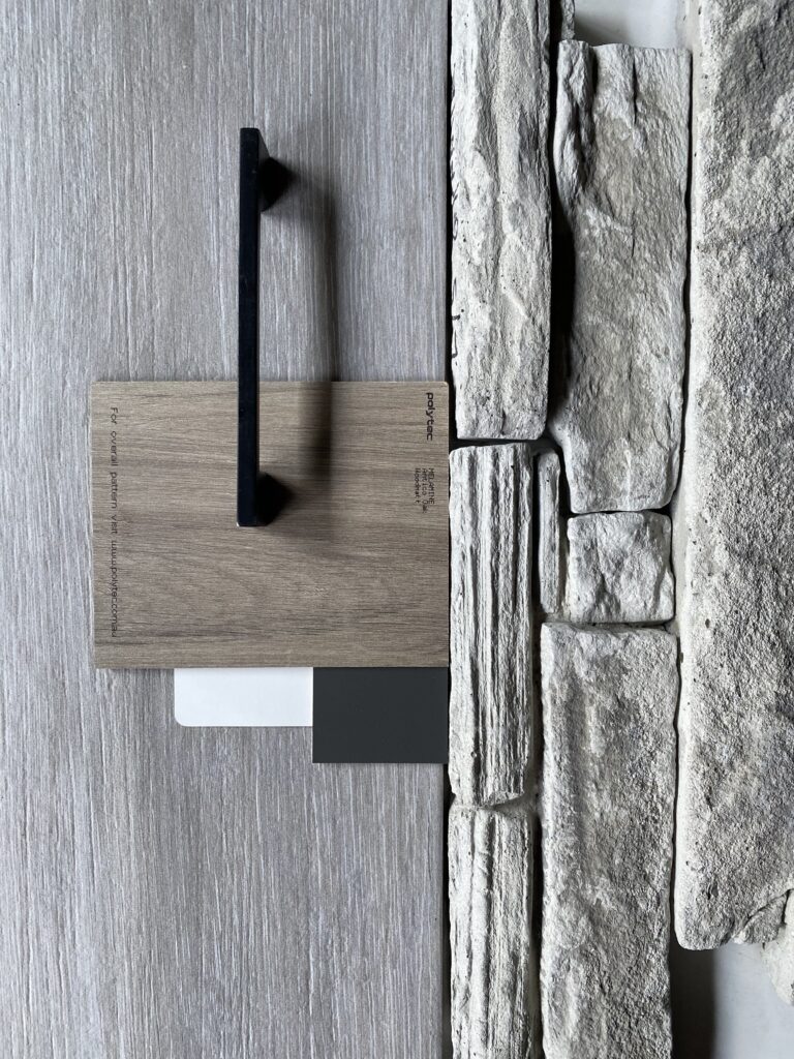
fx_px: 795
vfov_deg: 67.3
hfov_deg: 53.1
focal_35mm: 26
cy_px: 530
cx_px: 397
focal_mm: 4.25
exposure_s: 1/121
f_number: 1.8
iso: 100
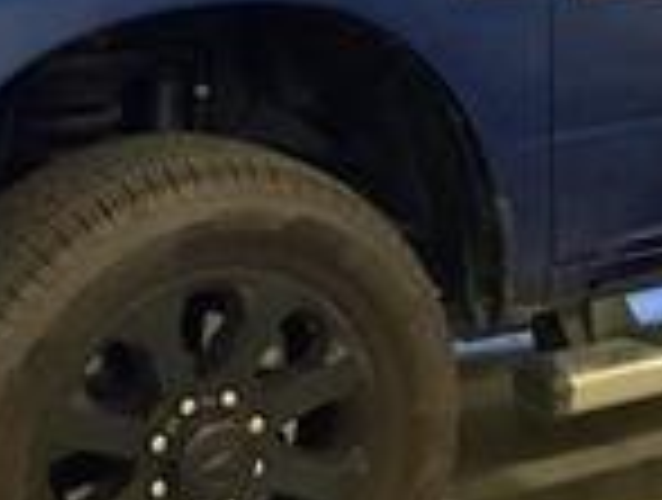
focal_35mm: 106
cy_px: 36
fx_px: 2032
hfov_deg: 18.5
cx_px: 320
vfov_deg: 13.9
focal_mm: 3.3
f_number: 2.4
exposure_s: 1/30
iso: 400
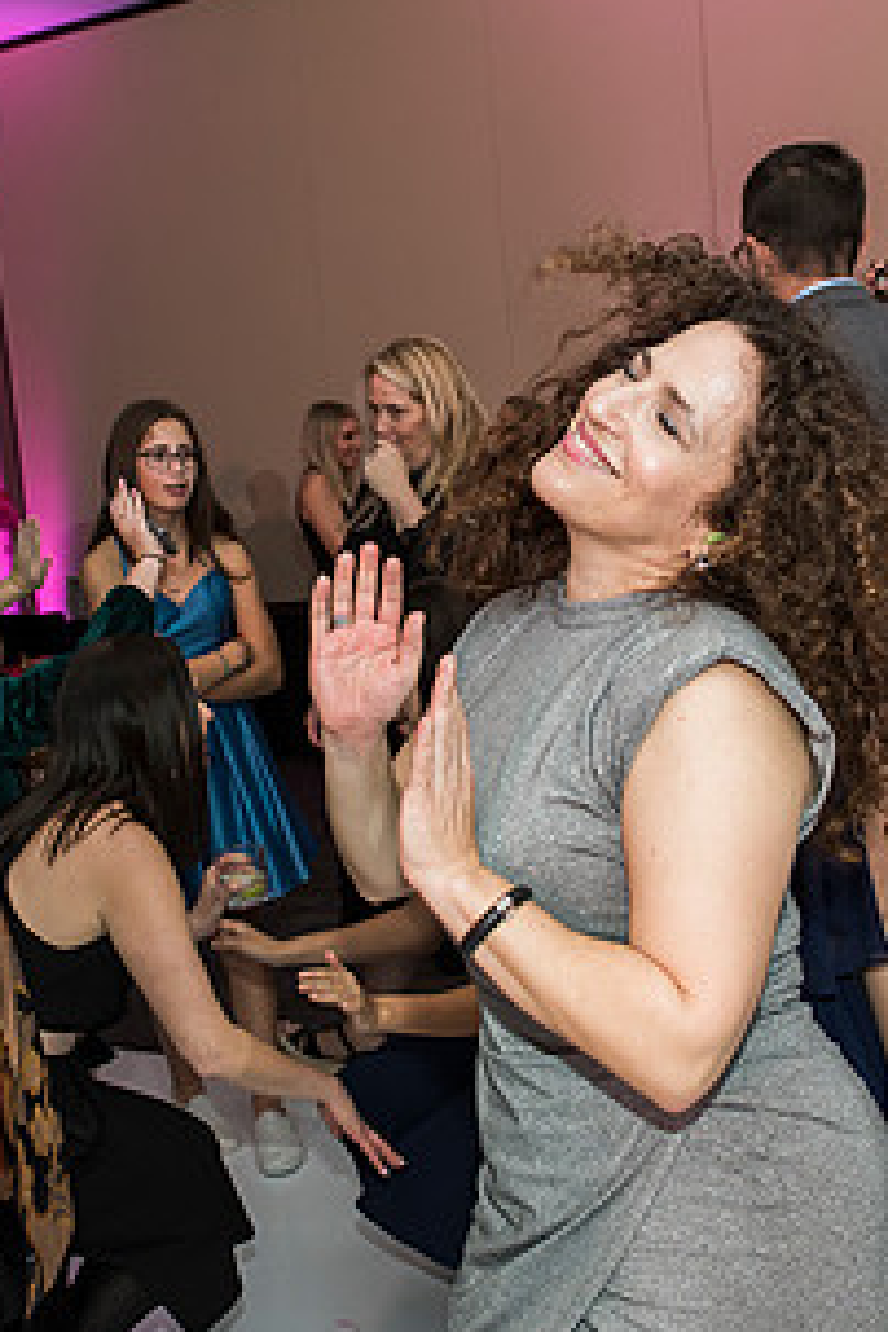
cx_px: 369
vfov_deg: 42.7
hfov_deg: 29.2
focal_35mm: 46
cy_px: 692
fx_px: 1702
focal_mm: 24
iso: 1000
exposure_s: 1/100
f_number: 4.5
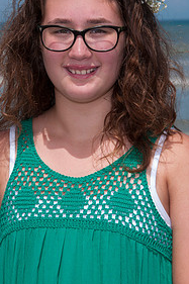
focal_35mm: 192
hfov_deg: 7.1
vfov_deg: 10.7
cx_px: 85
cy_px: 104
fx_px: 1514
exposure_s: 1/250
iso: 100
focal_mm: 80
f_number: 11
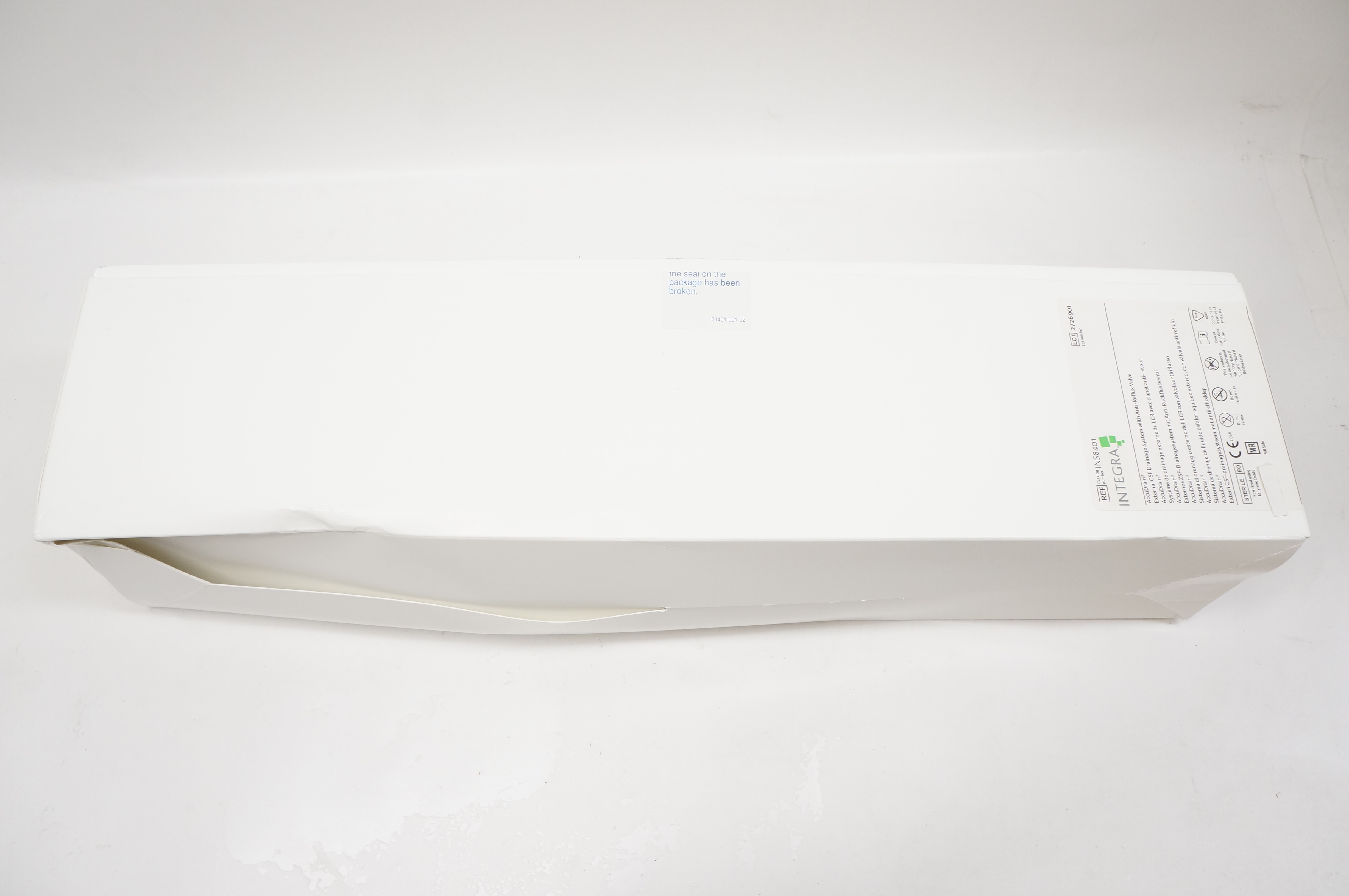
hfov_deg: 67.4
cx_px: 674
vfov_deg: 47.8
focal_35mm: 27
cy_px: 448
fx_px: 1011
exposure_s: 1/100
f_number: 7.1
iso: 800
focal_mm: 18
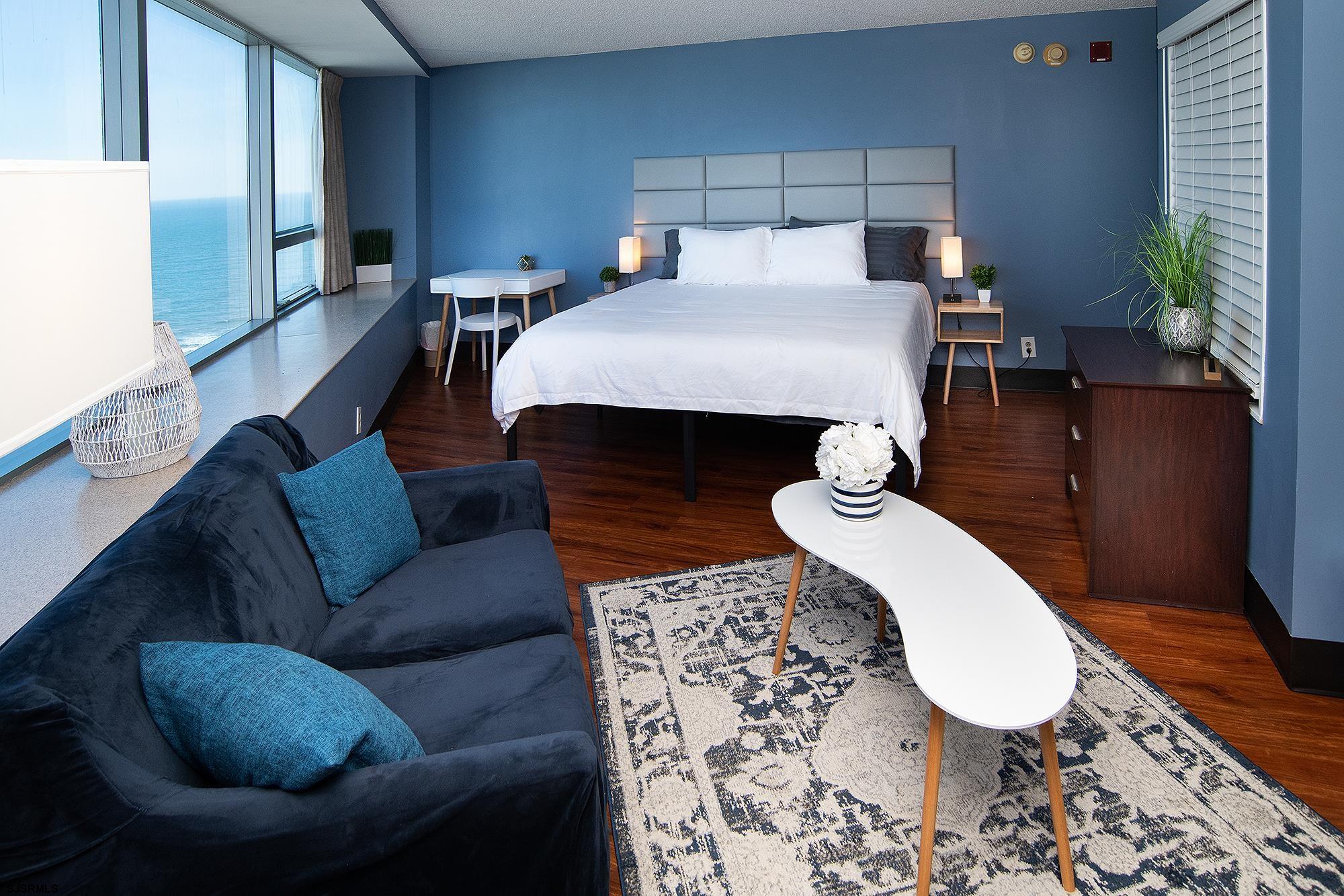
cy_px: 448
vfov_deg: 67.4
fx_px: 672
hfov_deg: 90.0
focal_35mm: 18
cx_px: 672
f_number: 9
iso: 1000
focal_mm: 18
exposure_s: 1/250
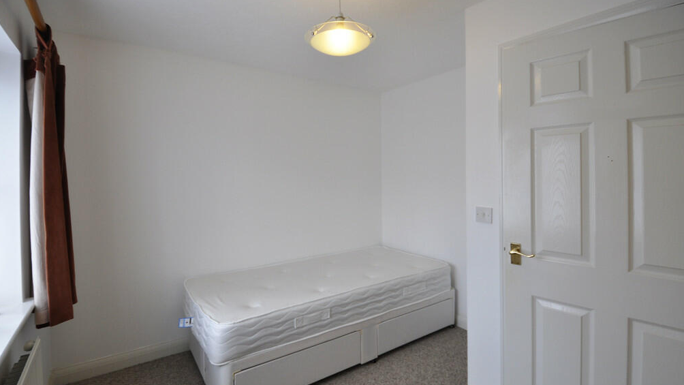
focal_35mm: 16
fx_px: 290
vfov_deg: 66.5
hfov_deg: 99.4
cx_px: 346
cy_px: 228
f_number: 4.5
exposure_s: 1/80
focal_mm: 10
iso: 400
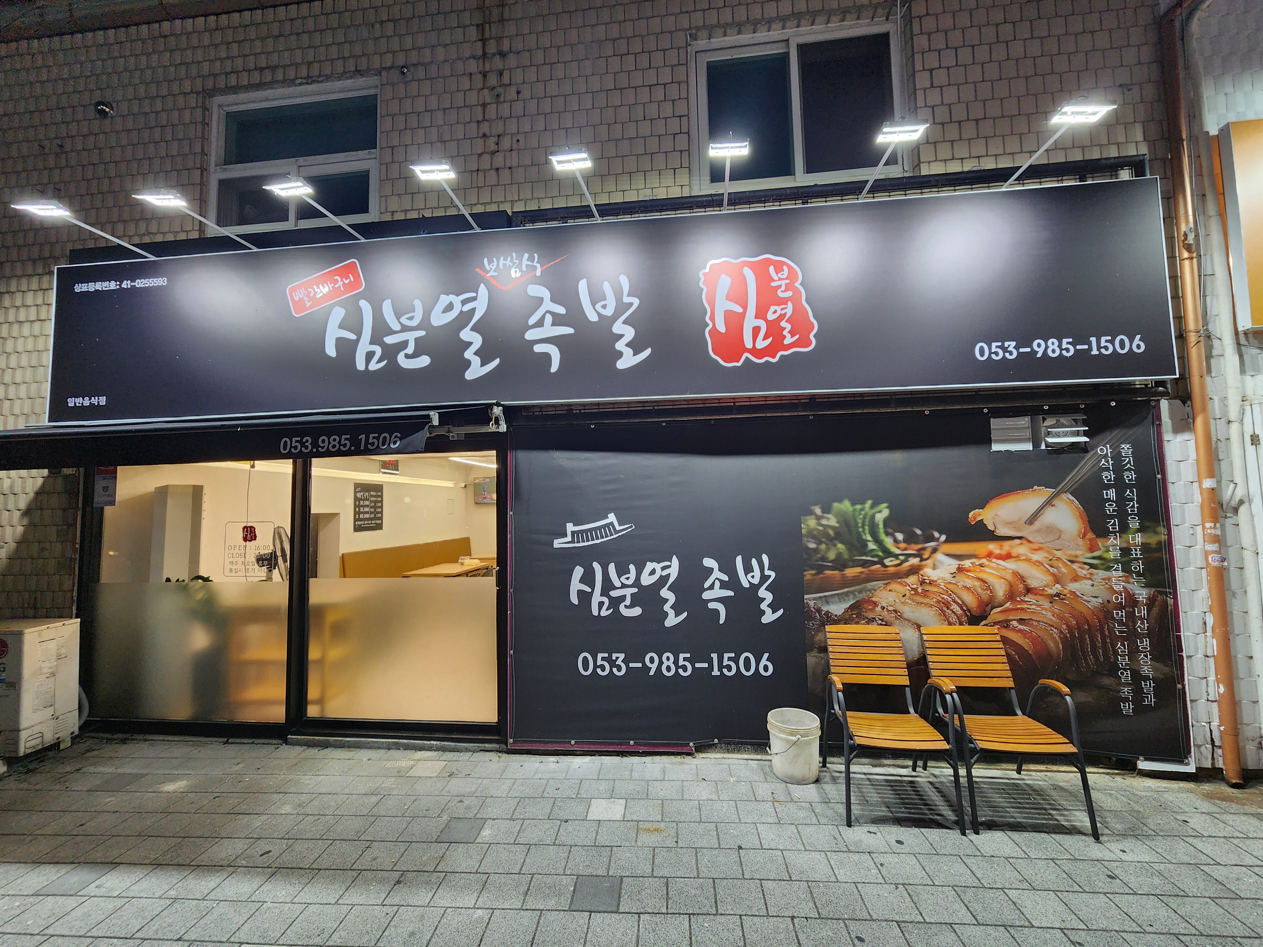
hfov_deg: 106.2
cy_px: 474
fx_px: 474
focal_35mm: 13
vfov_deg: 89.9
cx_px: 632
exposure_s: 1/60
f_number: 2.2
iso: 160
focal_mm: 2.2
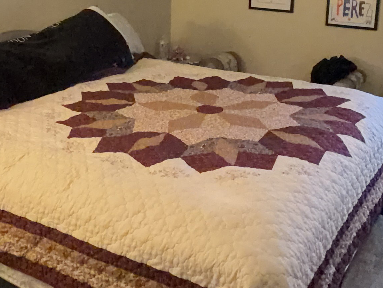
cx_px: 174
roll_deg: +0.1
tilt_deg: -13.7
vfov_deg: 29.0
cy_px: 56
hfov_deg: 38.9
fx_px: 542
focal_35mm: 49
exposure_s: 1/100
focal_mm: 2.22
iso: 800
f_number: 2.2
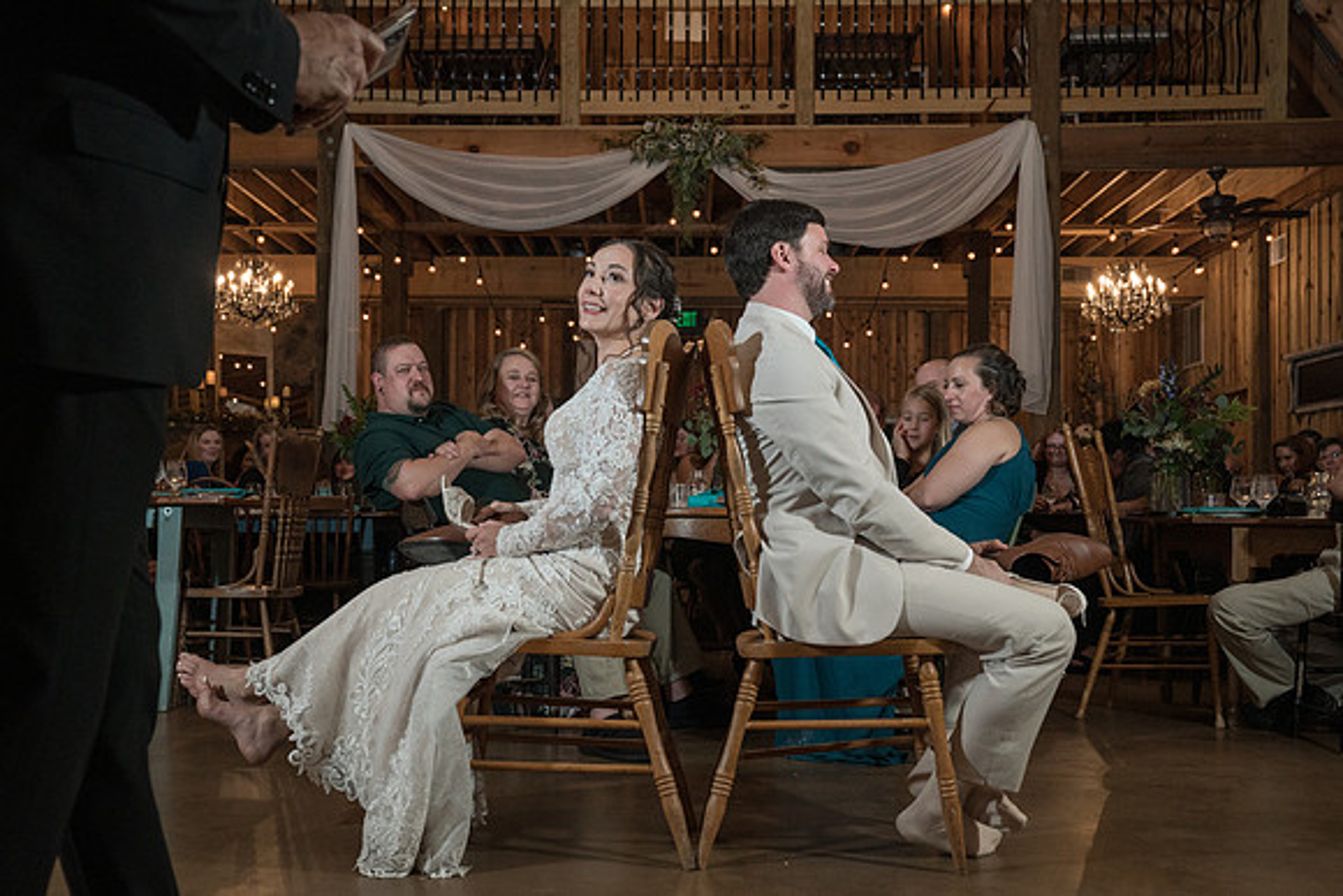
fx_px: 1487
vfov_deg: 33.5
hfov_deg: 48.6
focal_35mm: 40
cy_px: 466
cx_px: 660
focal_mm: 38
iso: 2000
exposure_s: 1/200
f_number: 5.6
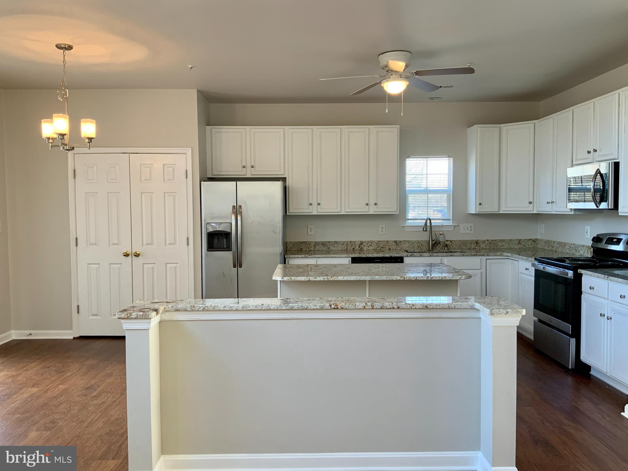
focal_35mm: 29
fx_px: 526
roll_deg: +0.5
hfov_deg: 61.7
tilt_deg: -2.4
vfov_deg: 48.2
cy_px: 236
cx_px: 314
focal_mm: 3
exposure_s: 1/60
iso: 40
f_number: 1.8
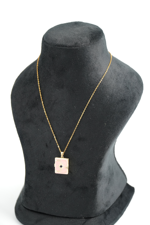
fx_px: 600
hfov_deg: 14.3
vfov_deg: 21.2
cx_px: 75
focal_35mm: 96
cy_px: 112
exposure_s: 1/100
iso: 500
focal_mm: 64
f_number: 4
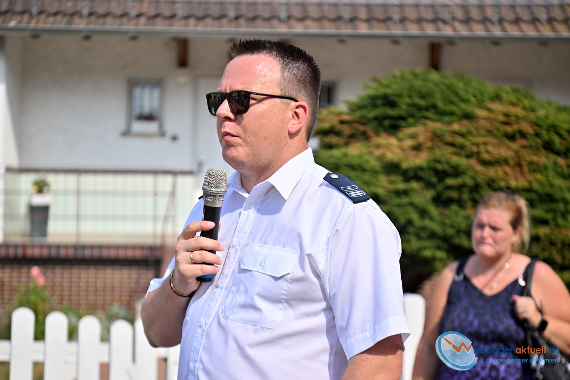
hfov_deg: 28.8
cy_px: 190
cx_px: 285
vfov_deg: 19.5
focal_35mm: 70
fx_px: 1108
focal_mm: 70
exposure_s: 1/800
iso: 64
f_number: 4
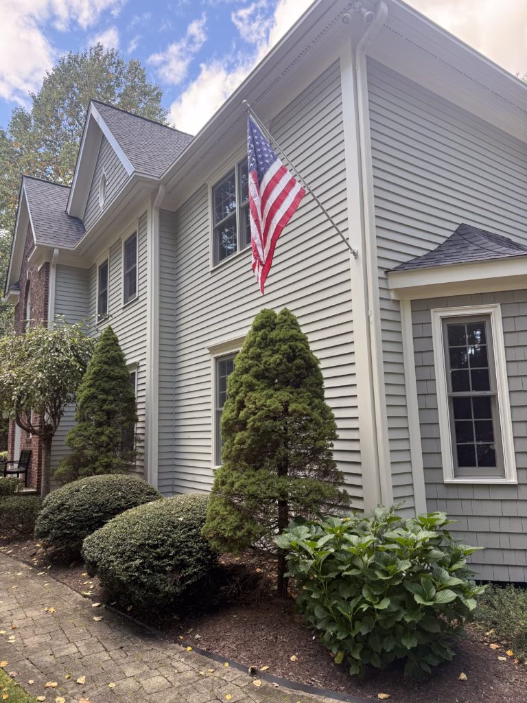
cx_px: 264
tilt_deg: +8.7
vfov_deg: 71.6
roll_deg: +1.3
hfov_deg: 56.8
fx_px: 487
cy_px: 352
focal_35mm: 24
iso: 100
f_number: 1.78
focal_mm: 6.76
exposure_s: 1/244
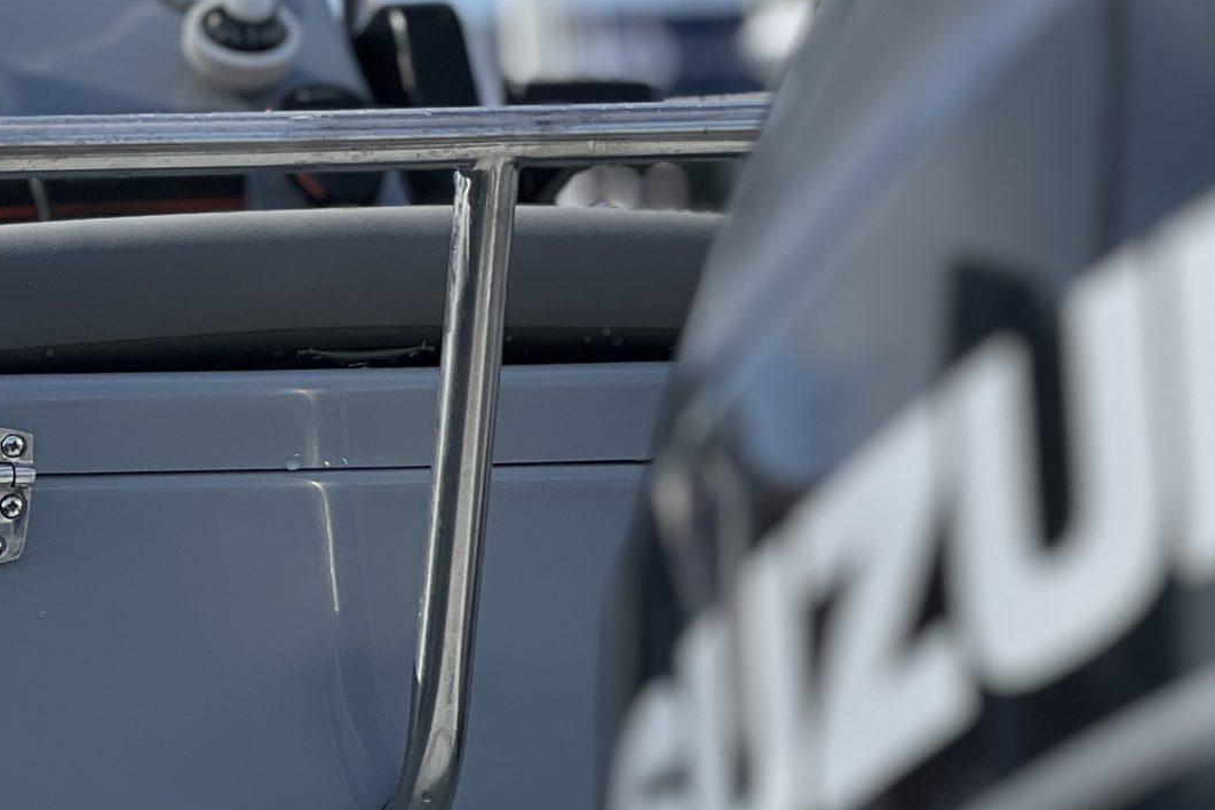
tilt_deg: +3.2
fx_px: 6513
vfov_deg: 7.1
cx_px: 321
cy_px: 144
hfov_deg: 10.6
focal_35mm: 193
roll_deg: +3.9
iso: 32
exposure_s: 1/539
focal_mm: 9
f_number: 2.8
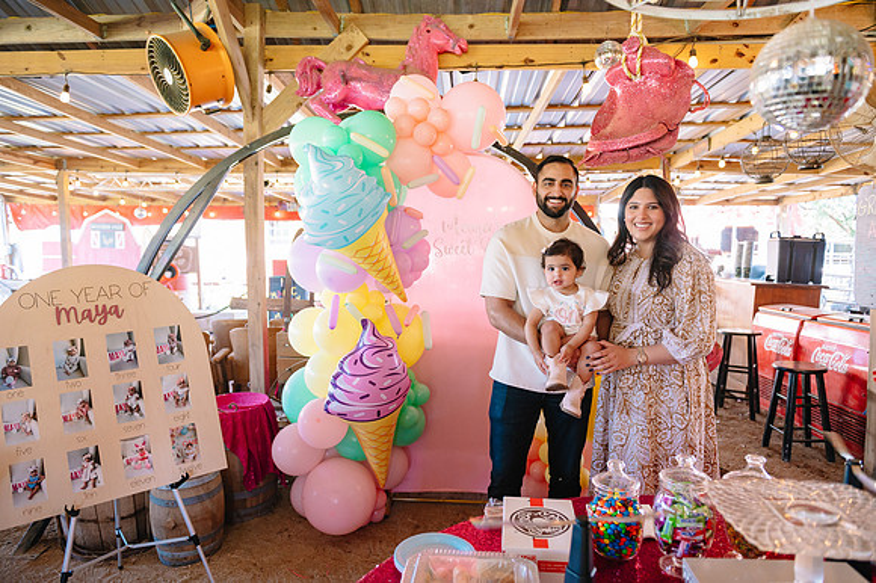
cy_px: 292
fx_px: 587
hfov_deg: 73.5
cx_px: 438
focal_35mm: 24
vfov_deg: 52.8
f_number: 3.2
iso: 1000
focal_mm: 24
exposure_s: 1/200
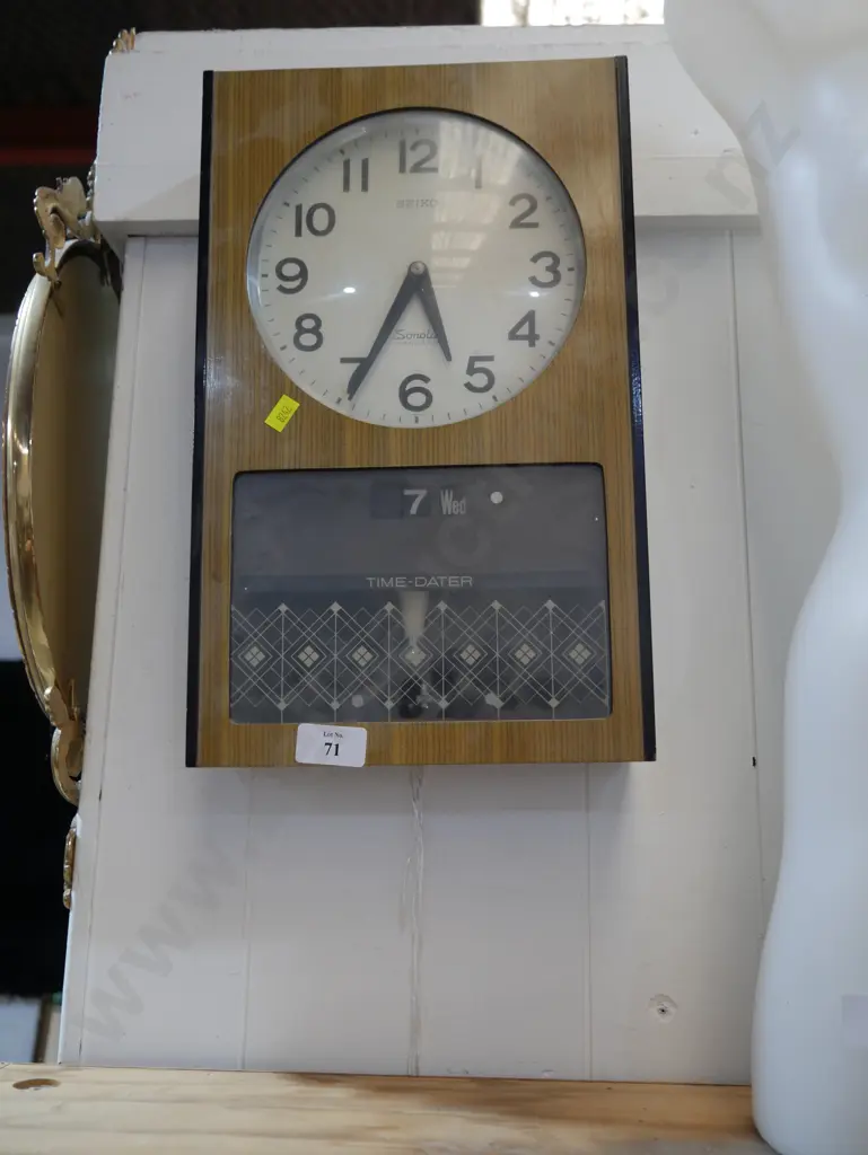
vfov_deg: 56.8
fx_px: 1069
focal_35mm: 32
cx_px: 434
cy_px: 578
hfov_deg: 44.2
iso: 400
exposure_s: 1/60
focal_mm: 16
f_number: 3.6
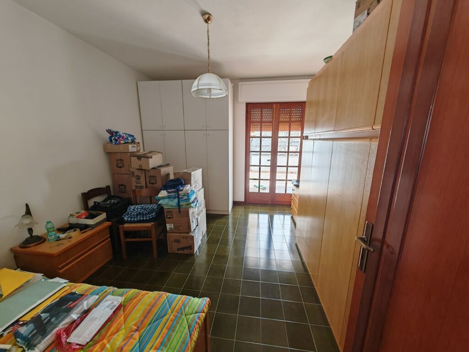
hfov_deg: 106.2
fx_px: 176
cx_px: 234
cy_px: 176
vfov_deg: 89.9
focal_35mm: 13
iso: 160
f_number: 2
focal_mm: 1.82
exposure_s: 1/51
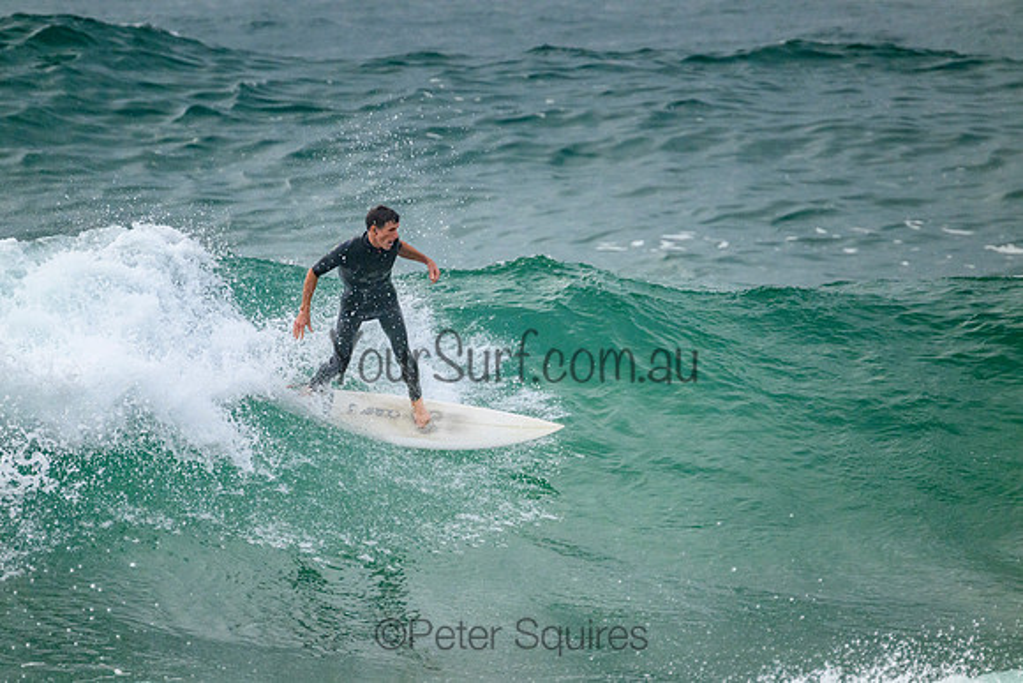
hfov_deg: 2.5
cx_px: 501
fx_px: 23217
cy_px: 349
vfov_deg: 1.7
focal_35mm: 817
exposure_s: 1/2000
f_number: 11
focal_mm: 800
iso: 2500
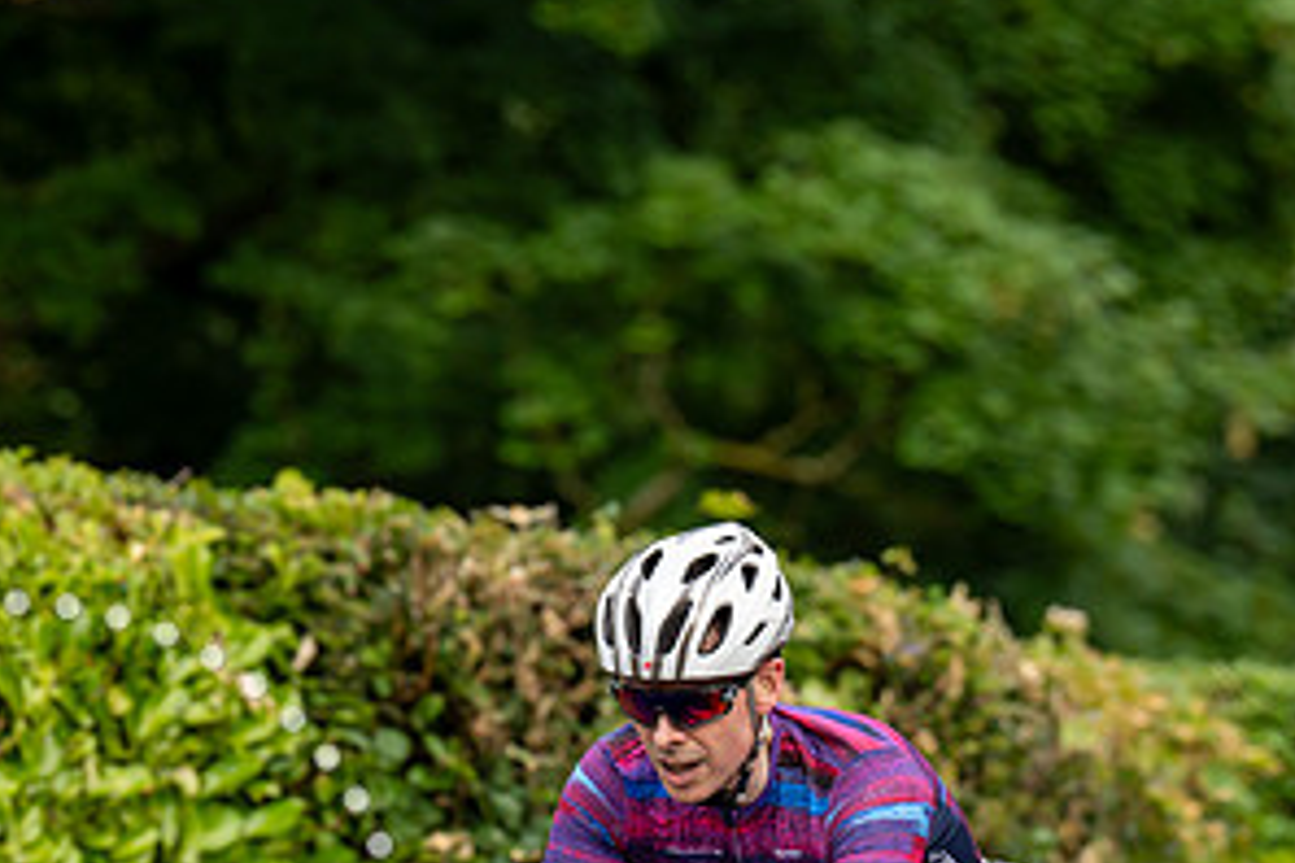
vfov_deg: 4.0
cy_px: 778
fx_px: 12373
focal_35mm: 344
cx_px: 693
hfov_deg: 6.0
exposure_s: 1/800
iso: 400
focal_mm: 176
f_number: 4
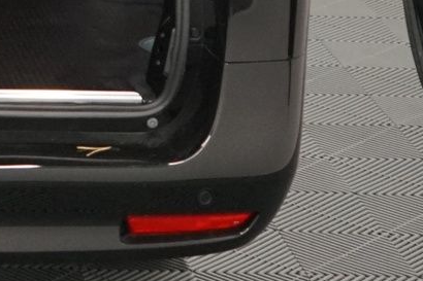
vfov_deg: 7.2
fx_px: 2149
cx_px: -310
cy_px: -279
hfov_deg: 10.6
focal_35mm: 183
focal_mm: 30
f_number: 4
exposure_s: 1/160
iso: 1600
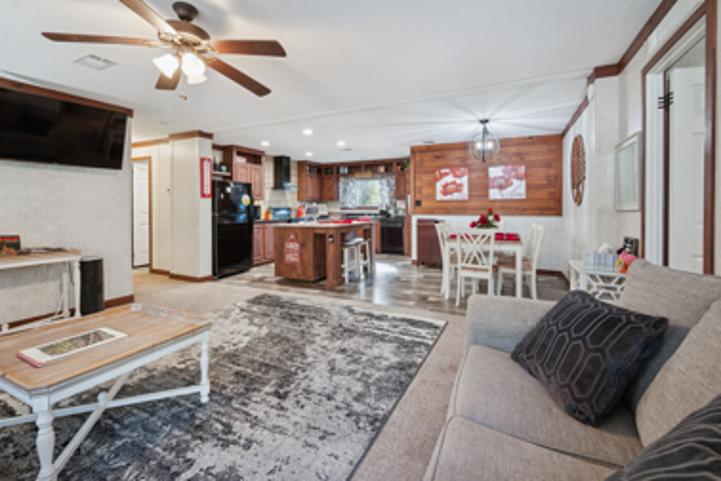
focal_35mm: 15
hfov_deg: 100.4
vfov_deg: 77.3
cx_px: 365
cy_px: 229
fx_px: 300
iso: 400
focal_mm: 14
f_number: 9
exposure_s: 1/6
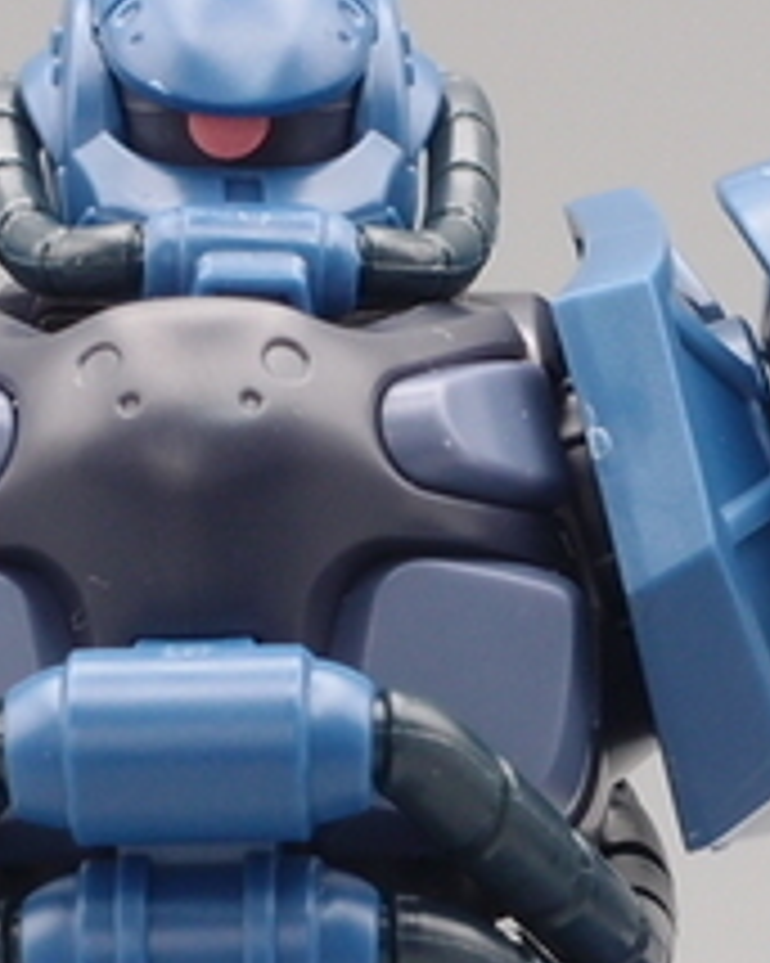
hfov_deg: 3.8
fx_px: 11659
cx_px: 95
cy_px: 644
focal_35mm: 409
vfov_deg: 4.7
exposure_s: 1/8
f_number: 8
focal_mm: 24
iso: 100
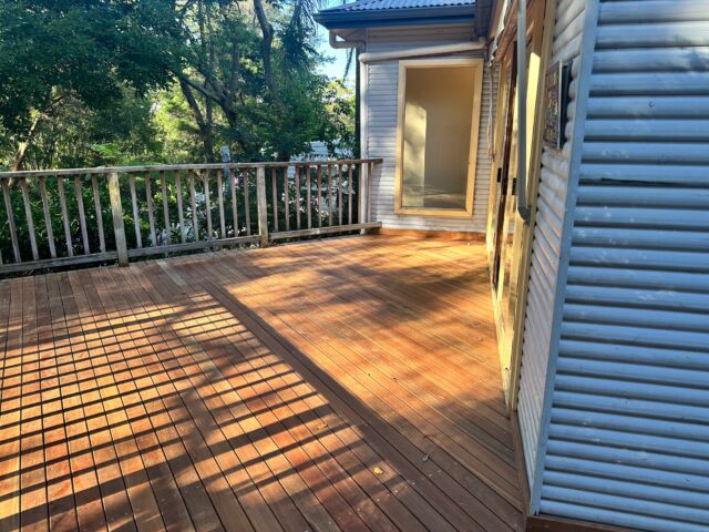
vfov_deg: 56.8
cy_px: 266
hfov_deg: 71.6
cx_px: 354
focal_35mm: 24
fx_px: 492
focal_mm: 6.86
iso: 80
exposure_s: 1/364
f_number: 1.78
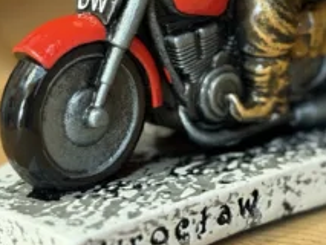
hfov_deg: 13.7
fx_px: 1357
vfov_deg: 10.2
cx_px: 194
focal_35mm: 144
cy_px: -40
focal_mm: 6.76
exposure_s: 1/27
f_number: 1.78
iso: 800
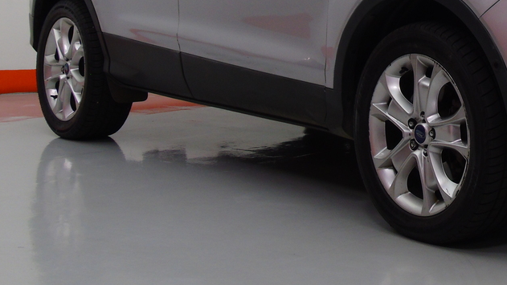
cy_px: -44
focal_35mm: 83
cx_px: 474
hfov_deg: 24.7
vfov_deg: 14.2
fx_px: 1116
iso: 80
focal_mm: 7.1
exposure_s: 1/30
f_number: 3.9
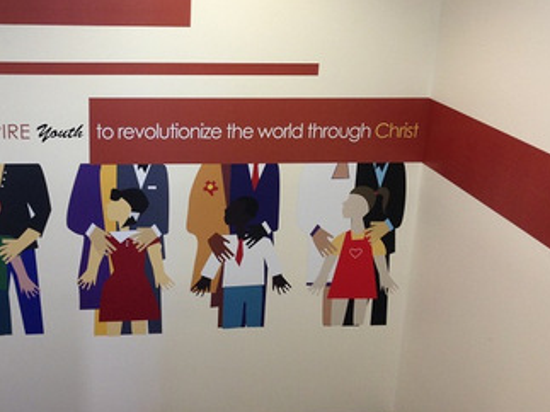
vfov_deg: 29.6
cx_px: 177
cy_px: 167
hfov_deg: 38.4
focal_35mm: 49
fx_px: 778
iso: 100
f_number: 2.4
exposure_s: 1/20
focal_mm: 4.12
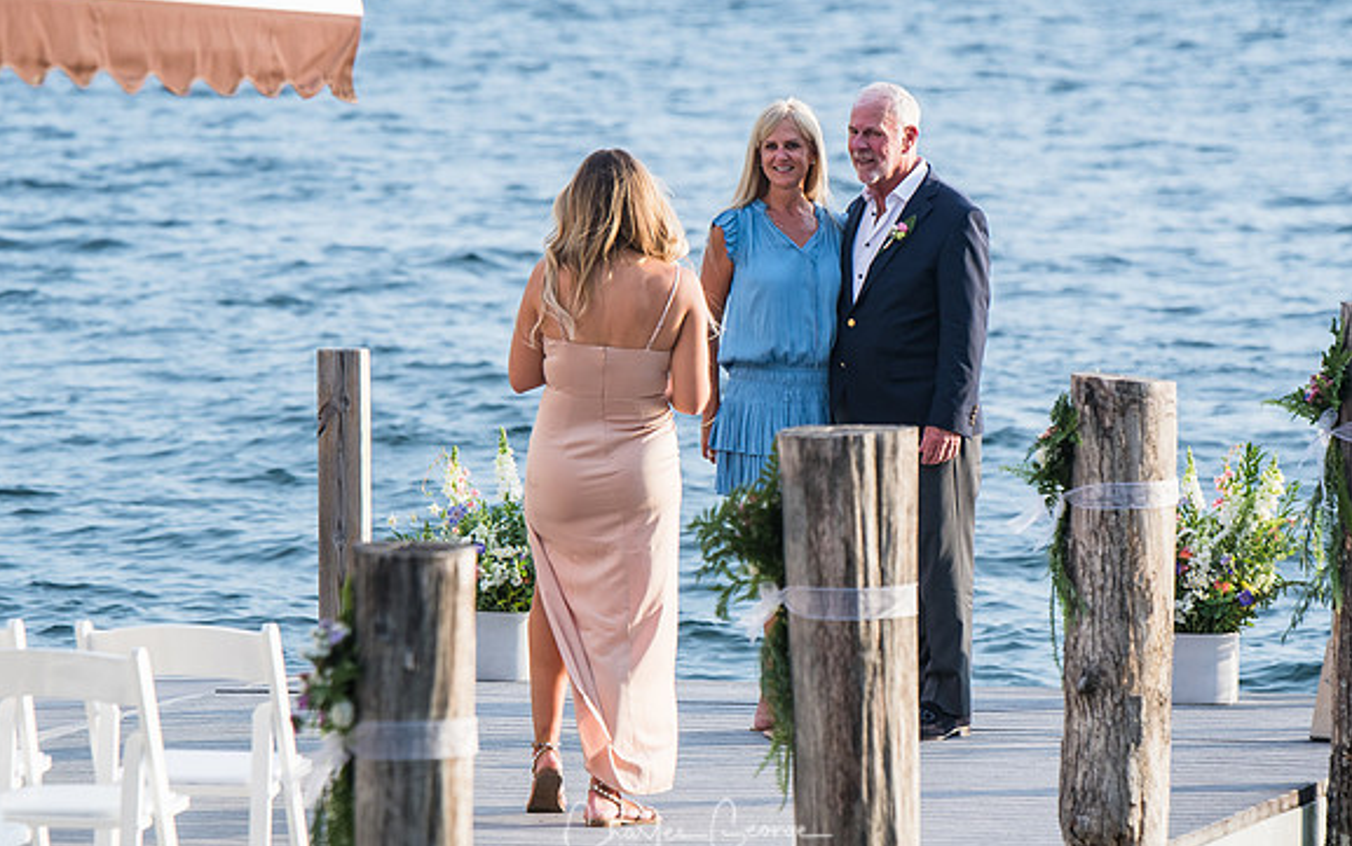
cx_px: 759
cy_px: 481
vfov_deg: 4.2
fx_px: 11463
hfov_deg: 6.7
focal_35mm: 311
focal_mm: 180
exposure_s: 1/800
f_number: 4.5
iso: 200
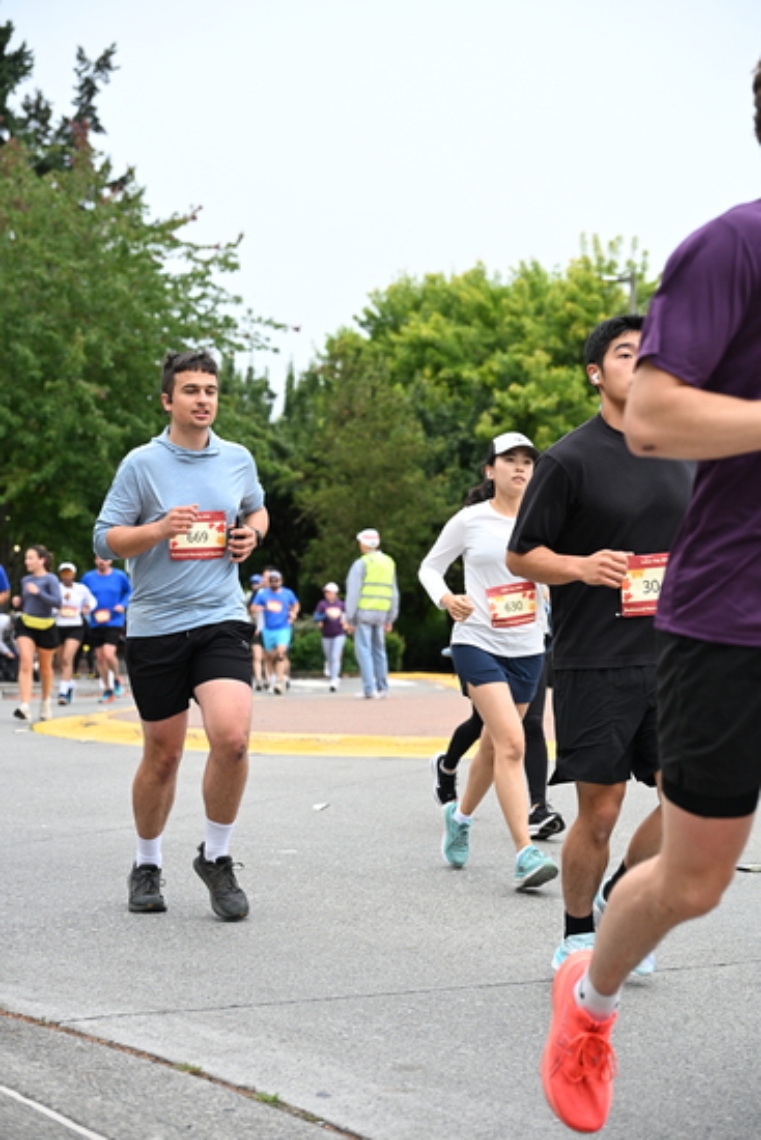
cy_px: 570
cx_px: 380
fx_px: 2060
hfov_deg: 20.9
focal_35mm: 65
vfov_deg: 31.0
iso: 1600
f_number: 4
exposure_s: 1/800
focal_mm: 65
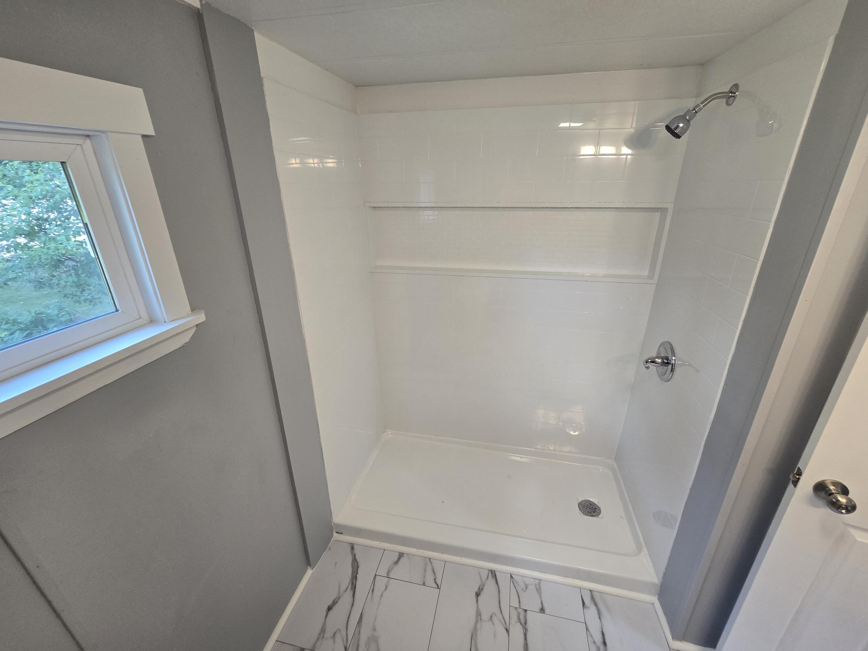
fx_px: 326
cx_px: 434
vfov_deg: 89.9
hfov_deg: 106.2
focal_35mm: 13
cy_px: 326
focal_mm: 2.2
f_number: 2.2
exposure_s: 1/60
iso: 100
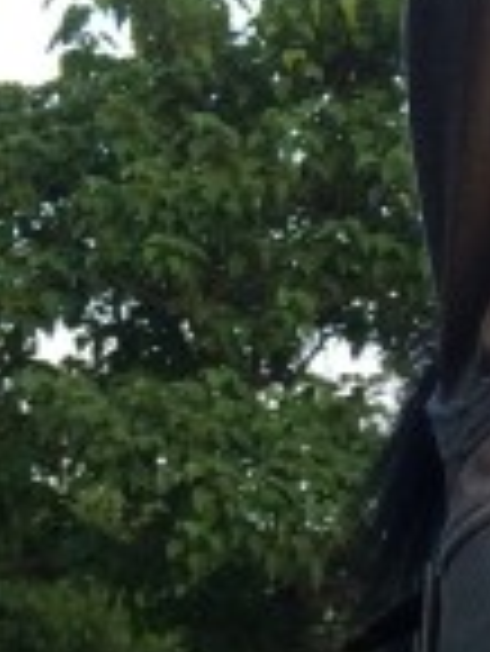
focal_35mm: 172
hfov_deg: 8.6
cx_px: 535
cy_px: 1335
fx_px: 3242
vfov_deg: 10.5
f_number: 2.2
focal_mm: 4.12
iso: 32
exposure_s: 1/287
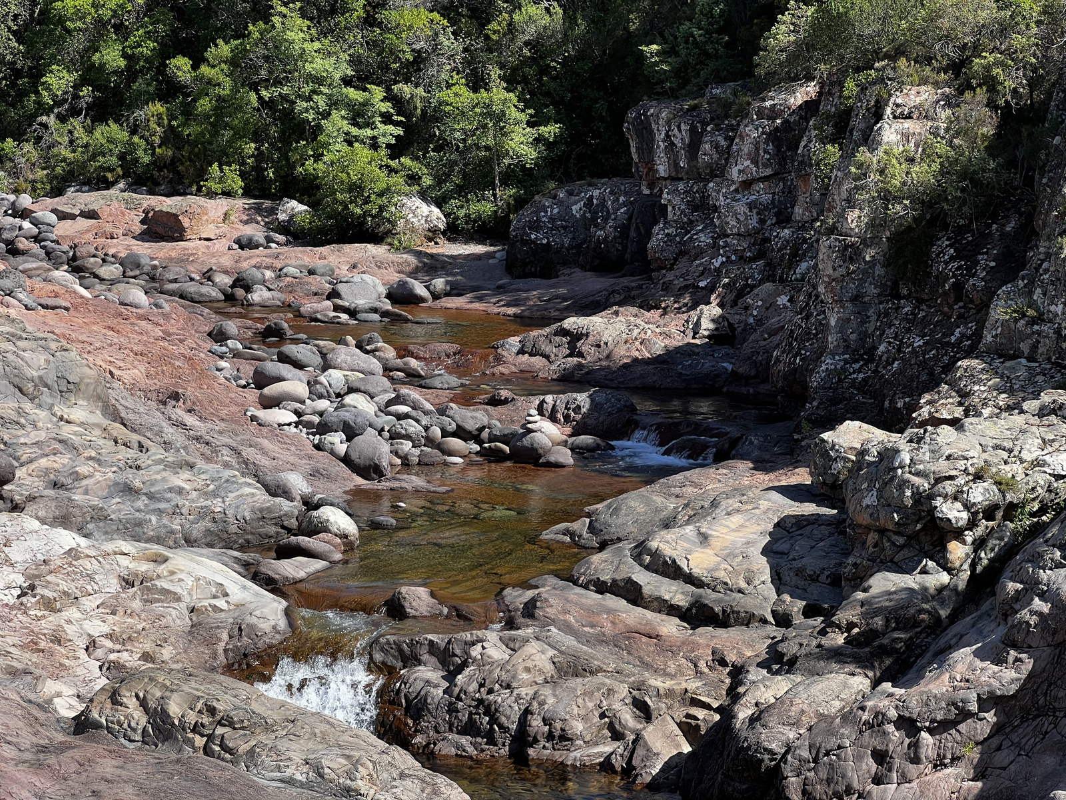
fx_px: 2371
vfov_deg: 19.1
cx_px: 533
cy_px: 400
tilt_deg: -7.8
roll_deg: +0.1
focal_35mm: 77
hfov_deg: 25.3
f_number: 2.8
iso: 32
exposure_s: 1/351
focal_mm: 9
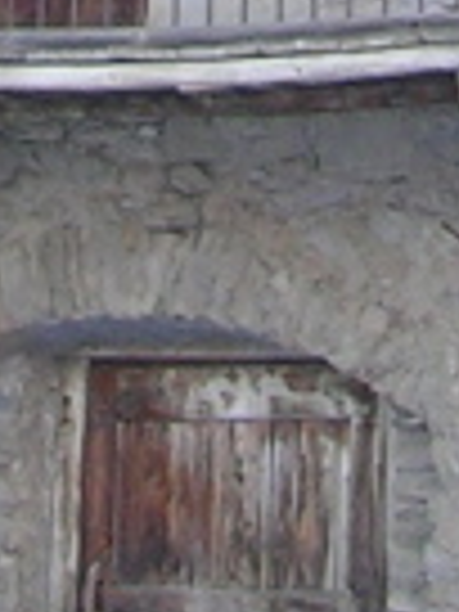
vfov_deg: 7.9
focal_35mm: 234
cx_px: 243
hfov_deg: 6.4
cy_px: -796
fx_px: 4137
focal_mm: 5.8
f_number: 2.8
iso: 50
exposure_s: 1/82.4
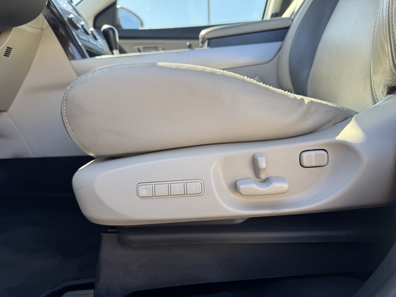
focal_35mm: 24
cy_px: 148
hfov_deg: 71.6
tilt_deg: -9.4
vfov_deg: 56.8
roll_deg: -0.2
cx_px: 198
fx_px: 275
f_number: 1.78
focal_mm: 6.76
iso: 80
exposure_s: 1/358
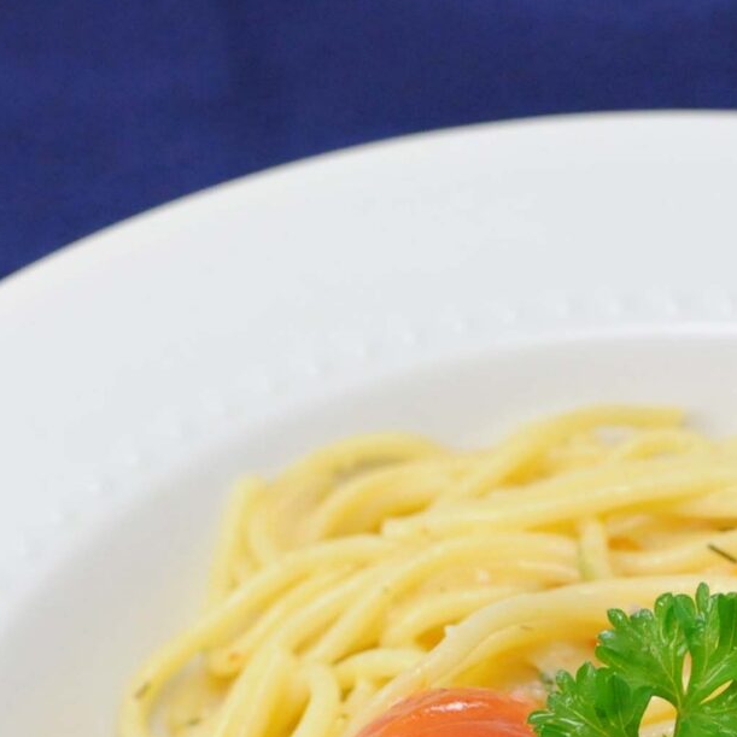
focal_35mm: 160
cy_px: 1016
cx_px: 479
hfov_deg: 10.9
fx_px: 3854
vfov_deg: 10.6
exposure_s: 1/125
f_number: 5
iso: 800
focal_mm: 30
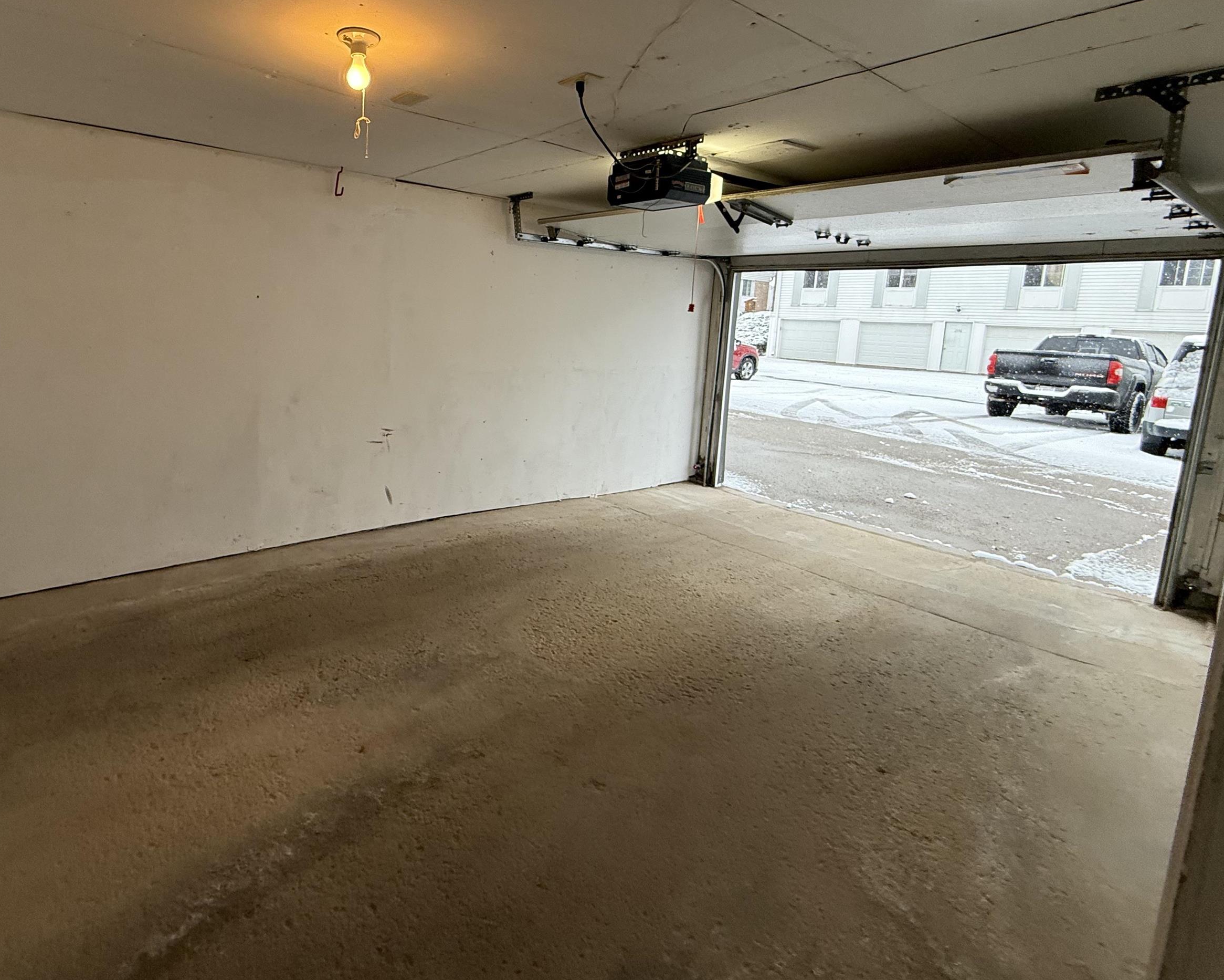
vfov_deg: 73.0
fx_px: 652
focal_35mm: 18
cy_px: 391
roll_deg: -2.4
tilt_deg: -8.1
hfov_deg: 84.2
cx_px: 437
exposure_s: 1/120
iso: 125
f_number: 2.2
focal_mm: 2.22
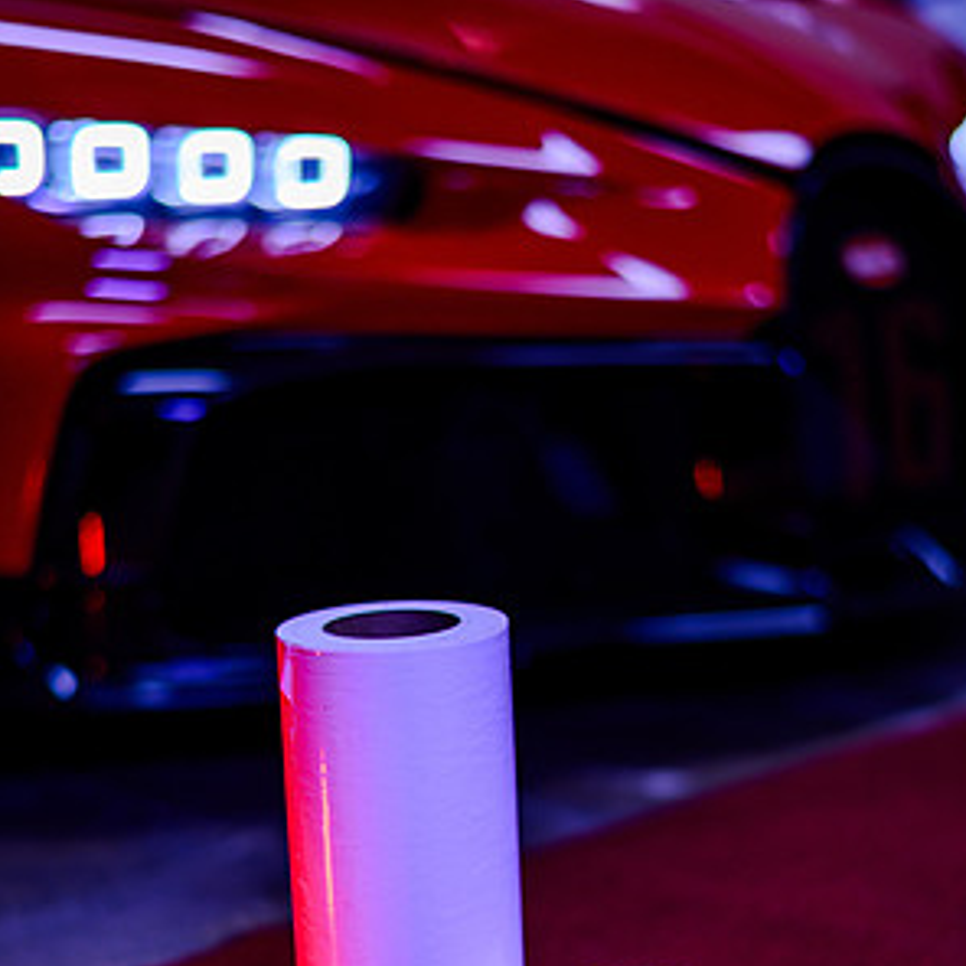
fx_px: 2368
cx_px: 486
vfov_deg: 22.8
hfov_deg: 23.1
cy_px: 724
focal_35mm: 75
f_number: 1.4
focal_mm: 58
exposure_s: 1/125
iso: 400
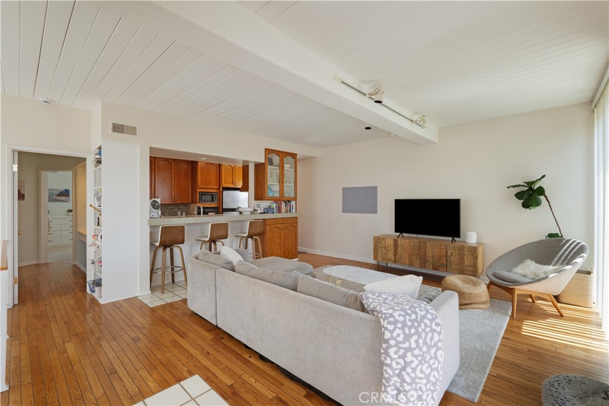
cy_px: 203
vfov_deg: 73.8
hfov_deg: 96.7
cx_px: 304
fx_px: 271
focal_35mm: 16
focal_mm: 16
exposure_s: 1/60
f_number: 9
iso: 1600
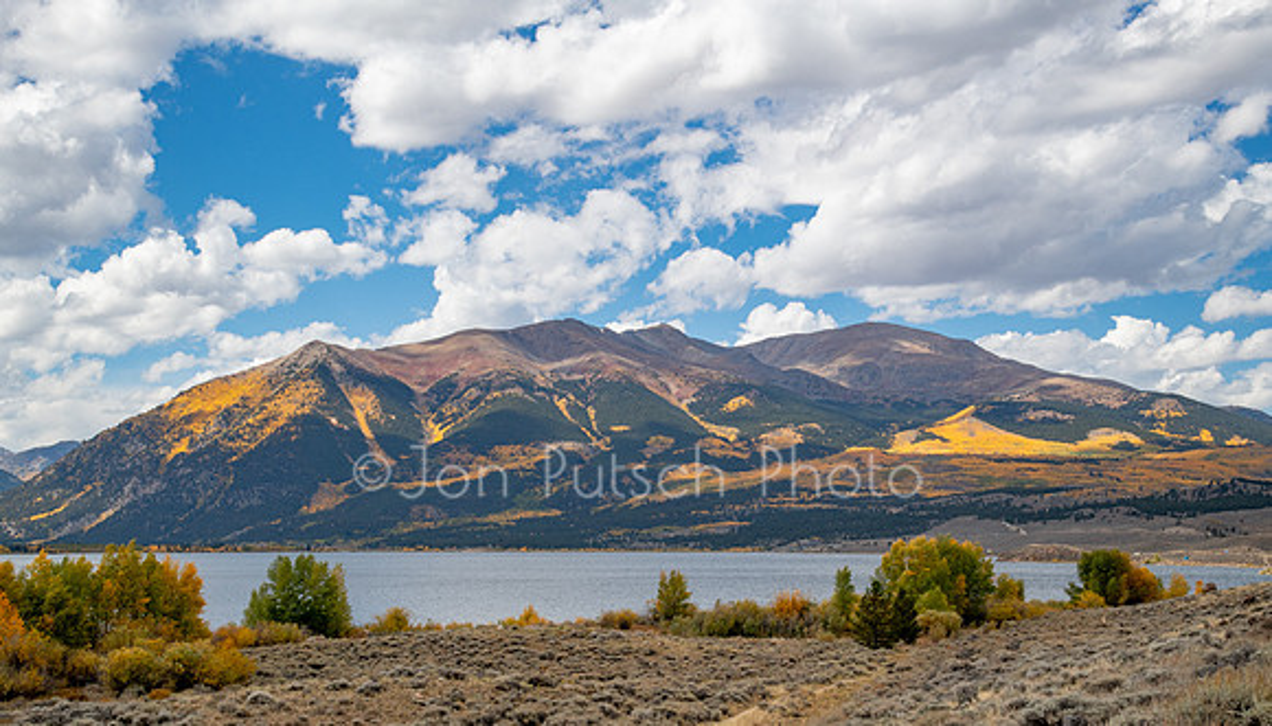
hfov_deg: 39.6
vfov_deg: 23.2
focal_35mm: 52
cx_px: 636
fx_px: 1767
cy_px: 424
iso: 400
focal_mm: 50
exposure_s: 1/250
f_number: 16
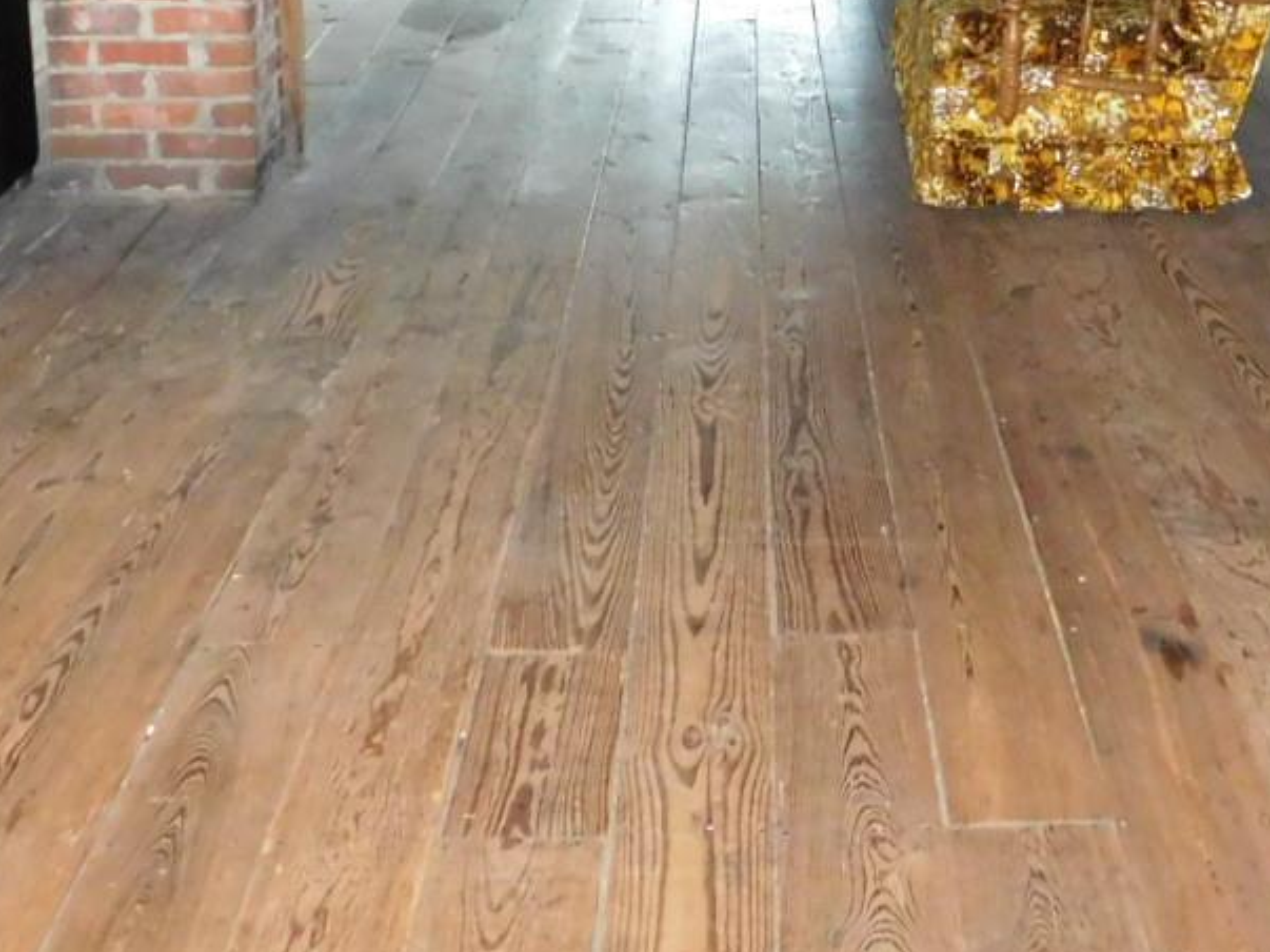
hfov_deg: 31.5
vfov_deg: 22.1
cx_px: 794
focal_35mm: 61
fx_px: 2238
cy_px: -198
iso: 800
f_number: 3
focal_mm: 4
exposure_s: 1/30
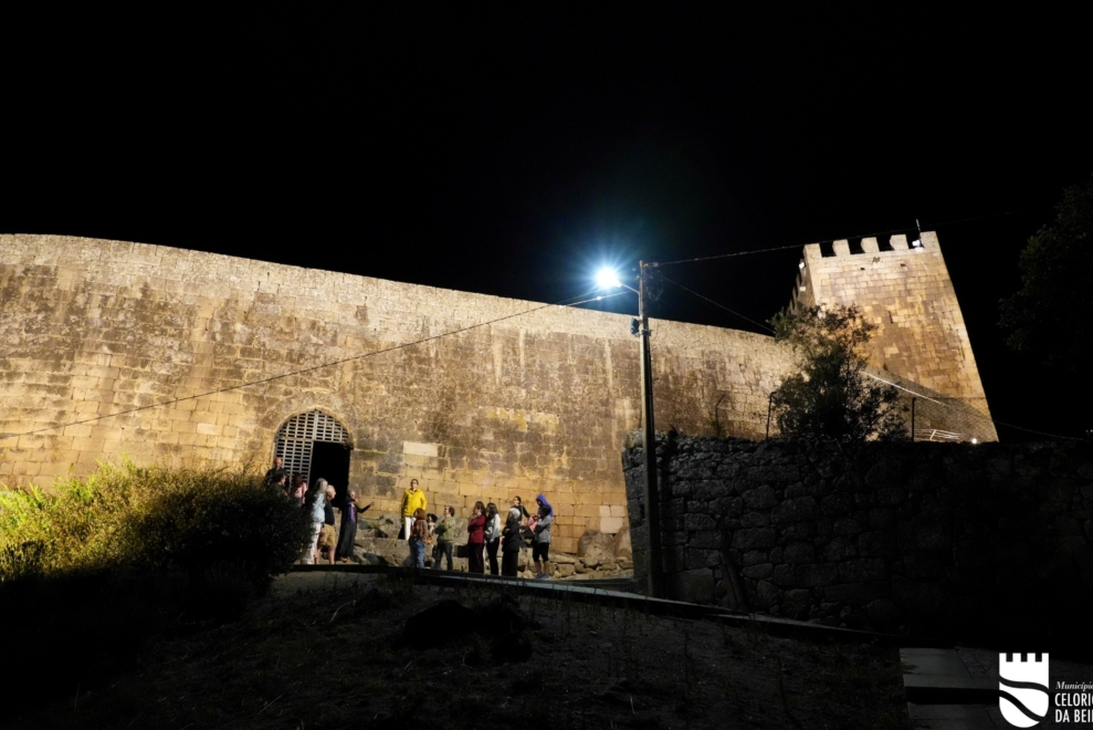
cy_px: 370
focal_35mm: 25
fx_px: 759
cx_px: 555
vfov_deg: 51.3
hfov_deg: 71.5
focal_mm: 24
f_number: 4
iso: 12800
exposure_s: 1/50
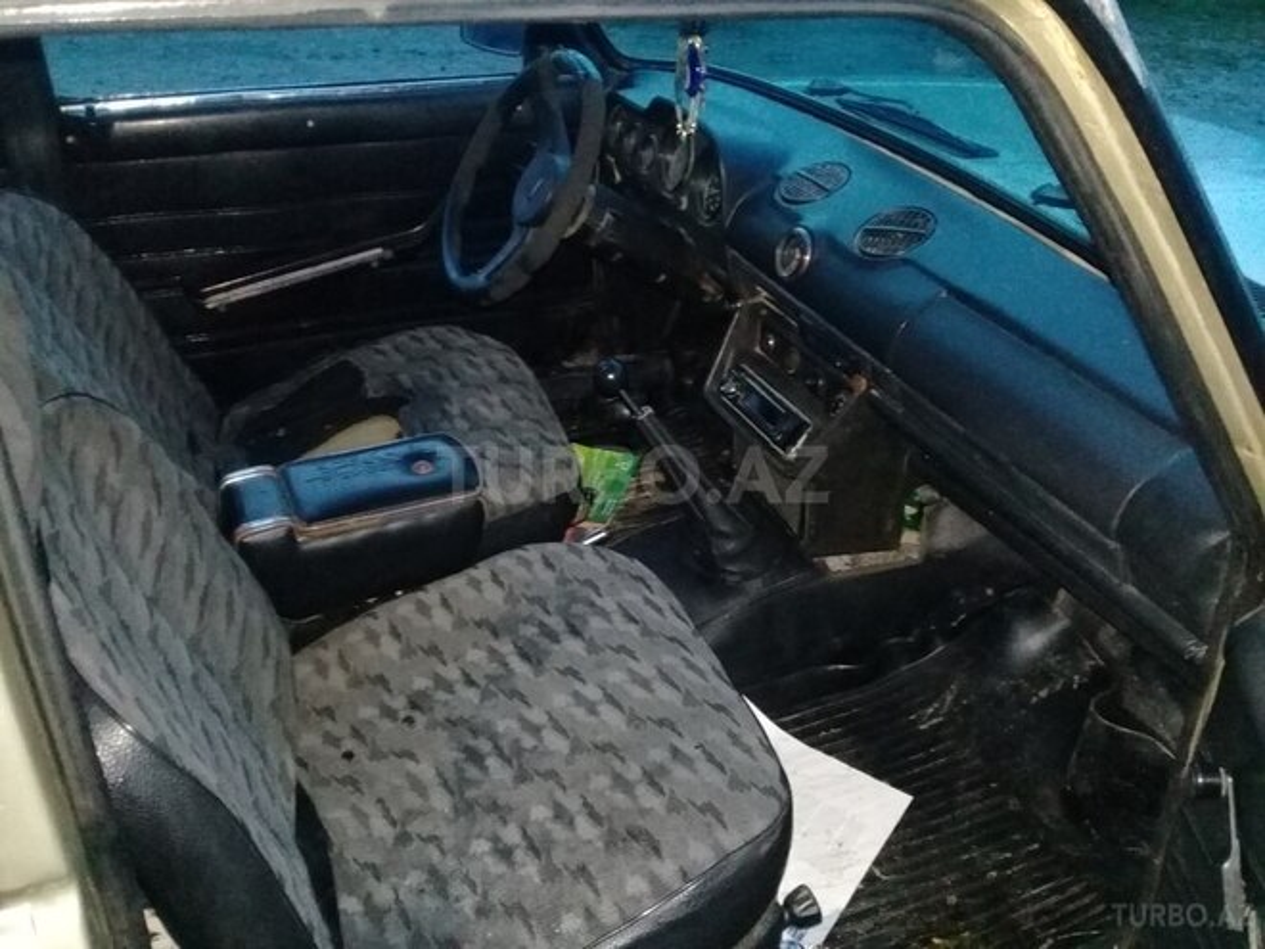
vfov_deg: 45.4
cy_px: 474
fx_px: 1133
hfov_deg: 58.4
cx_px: 632
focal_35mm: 31
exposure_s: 1/15
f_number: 2.2
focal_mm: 3.3
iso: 640
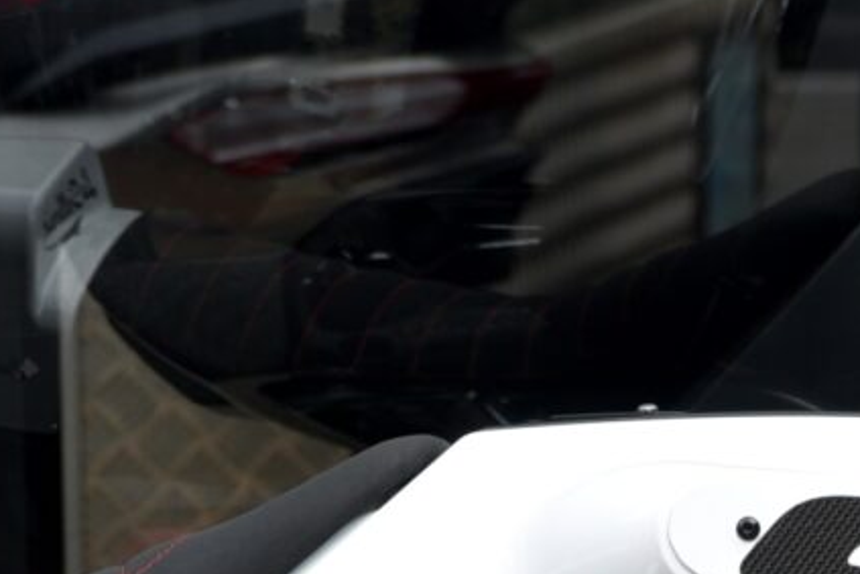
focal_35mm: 400
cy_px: 1426
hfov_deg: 5.2
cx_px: 496
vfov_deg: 3.4
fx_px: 9555
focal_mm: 66
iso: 100
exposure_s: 1/100
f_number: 5
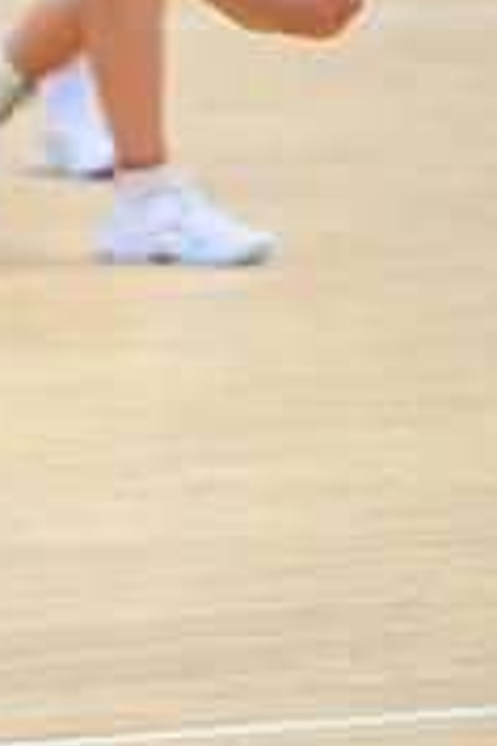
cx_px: -647
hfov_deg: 2.6
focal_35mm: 526
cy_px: -105
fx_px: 10892
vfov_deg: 3.9
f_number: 3.2
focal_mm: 135
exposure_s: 1/1000
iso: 4000
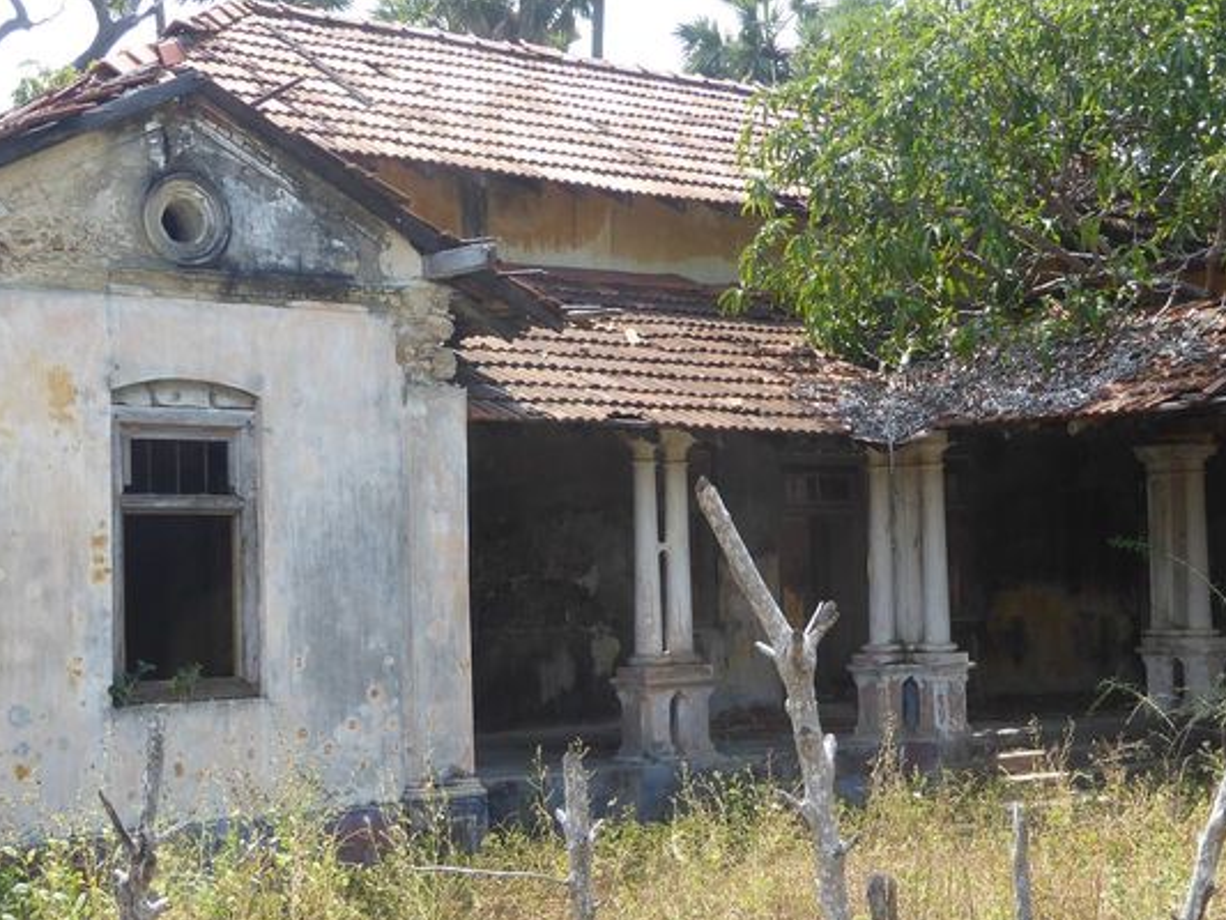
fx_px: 2232
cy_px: 538
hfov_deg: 30.7
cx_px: 656
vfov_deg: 23.3
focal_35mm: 63
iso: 80
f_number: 3.8
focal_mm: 7.2
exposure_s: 1/250
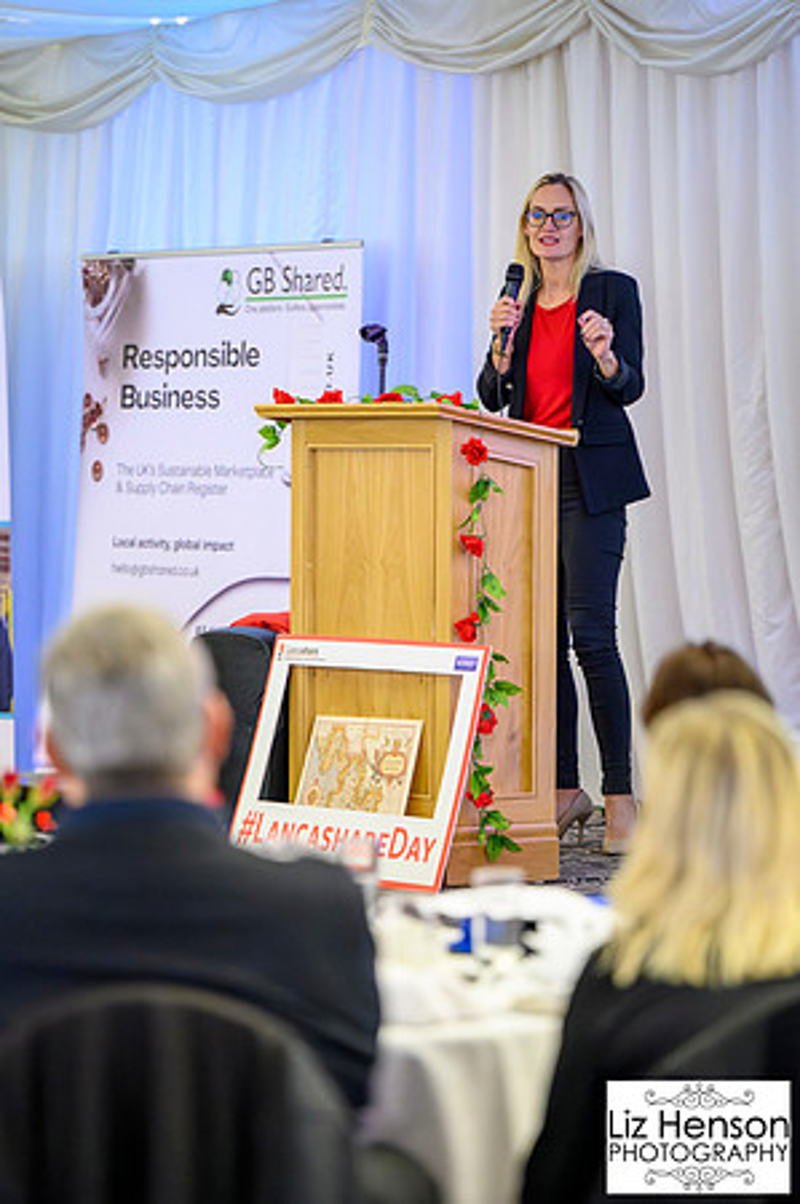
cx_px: 400
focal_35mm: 135
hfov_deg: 10.1
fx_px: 4510
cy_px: 602
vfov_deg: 15.2
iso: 12800
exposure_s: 1/200
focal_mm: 135
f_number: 2.8
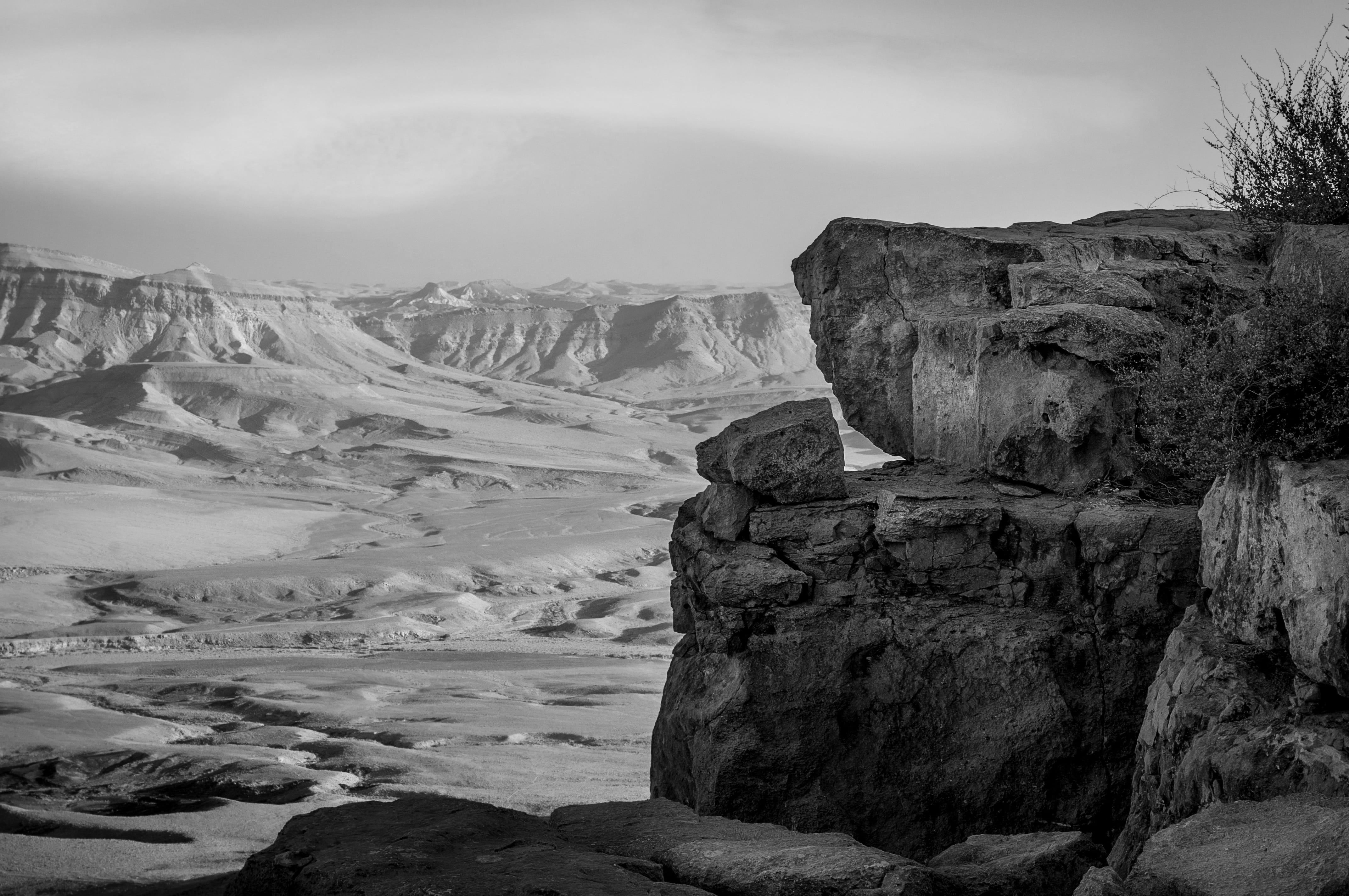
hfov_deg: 24.6
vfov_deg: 16.5
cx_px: 674
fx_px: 3088
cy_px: 448
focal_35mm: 82
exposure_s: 1/80
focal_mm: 55
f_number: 13
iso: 200
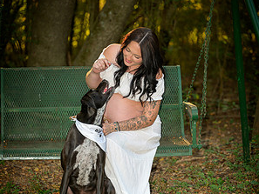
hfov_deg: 12.9
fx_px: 1145
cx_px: 130
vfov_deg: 9.7
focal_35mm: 153
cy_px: 137
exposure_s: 1/60
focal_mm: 105
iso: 200
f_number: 3.3
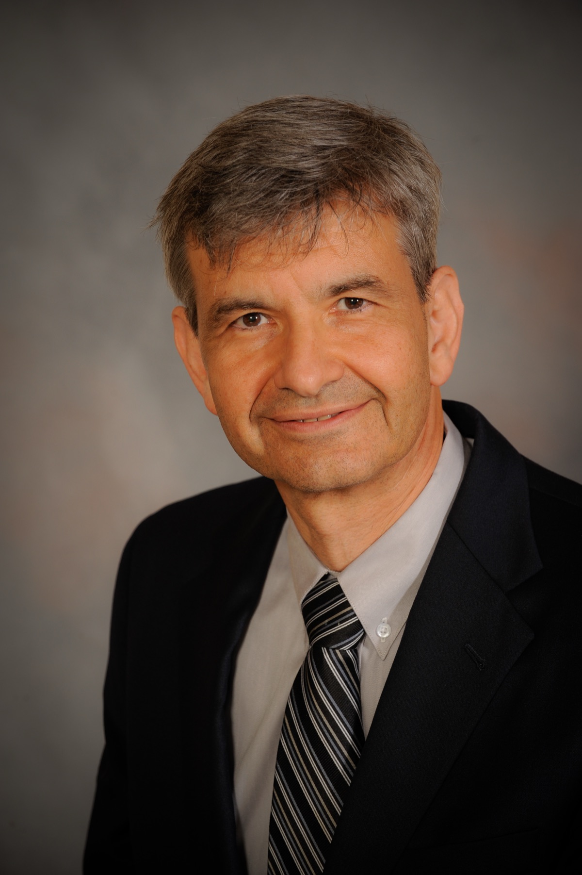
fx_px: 3399
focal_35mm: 140
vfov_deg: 14.7
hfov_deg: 9.8
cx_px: 291
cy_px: 438
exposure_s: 1/60
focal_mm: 140
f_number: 5.6
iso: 400
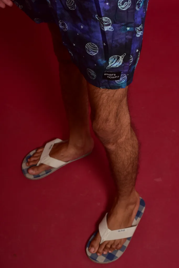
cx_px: 90
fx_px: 373
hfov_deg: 27.0
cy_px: 134
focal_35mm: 50
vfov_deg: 39.6
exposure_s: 1/100
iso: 400
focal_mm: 50
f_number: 10
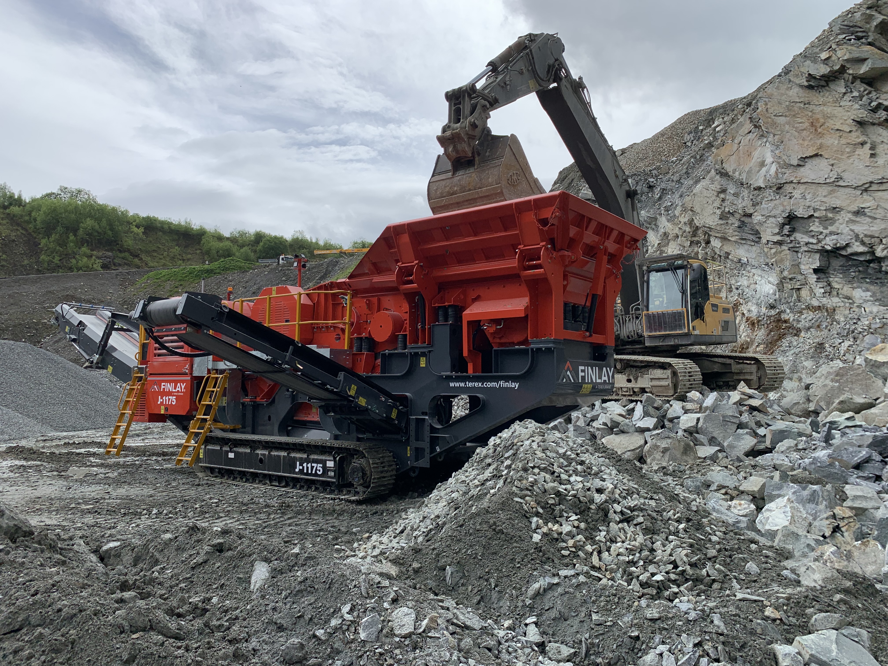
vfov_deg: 53.1
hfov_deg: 67.3
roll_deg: +0.8
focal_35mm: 26
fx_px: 667
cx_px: 444
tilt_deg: +4.6
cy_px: 333
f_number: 1.8
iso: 25
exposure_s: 1/2545
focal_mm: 4.25
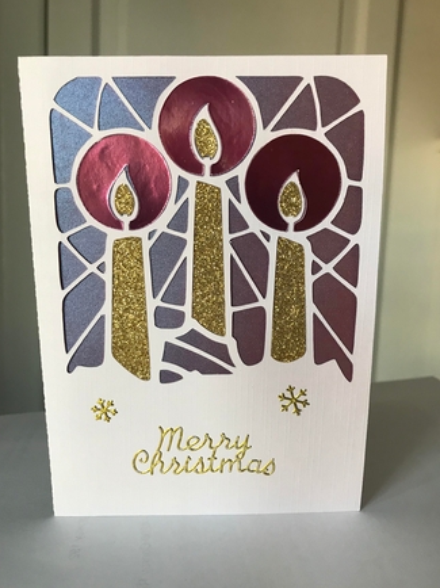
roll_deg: -2.0
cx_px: 224
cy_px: 294
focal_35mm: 29
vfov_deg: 61.7
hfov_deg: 48.2
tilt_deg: -7.1
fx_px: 492
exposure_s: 1/33
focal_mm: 3.99
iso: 32
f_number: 1.8
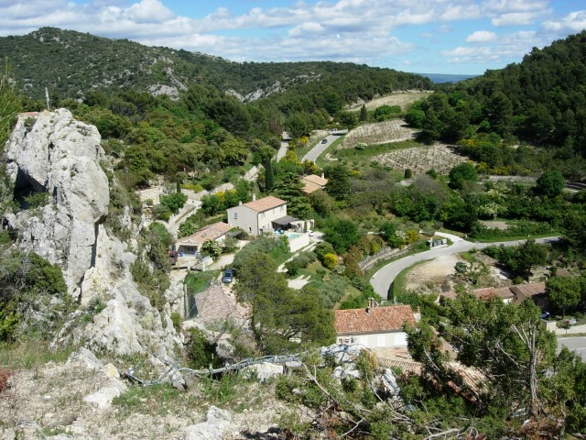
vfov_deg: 37.7
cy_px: 220
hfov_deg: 49.0
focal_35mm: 38
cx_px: 293
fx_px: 643
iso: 64
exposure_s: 1/724
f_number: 4.8
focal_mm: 7.8
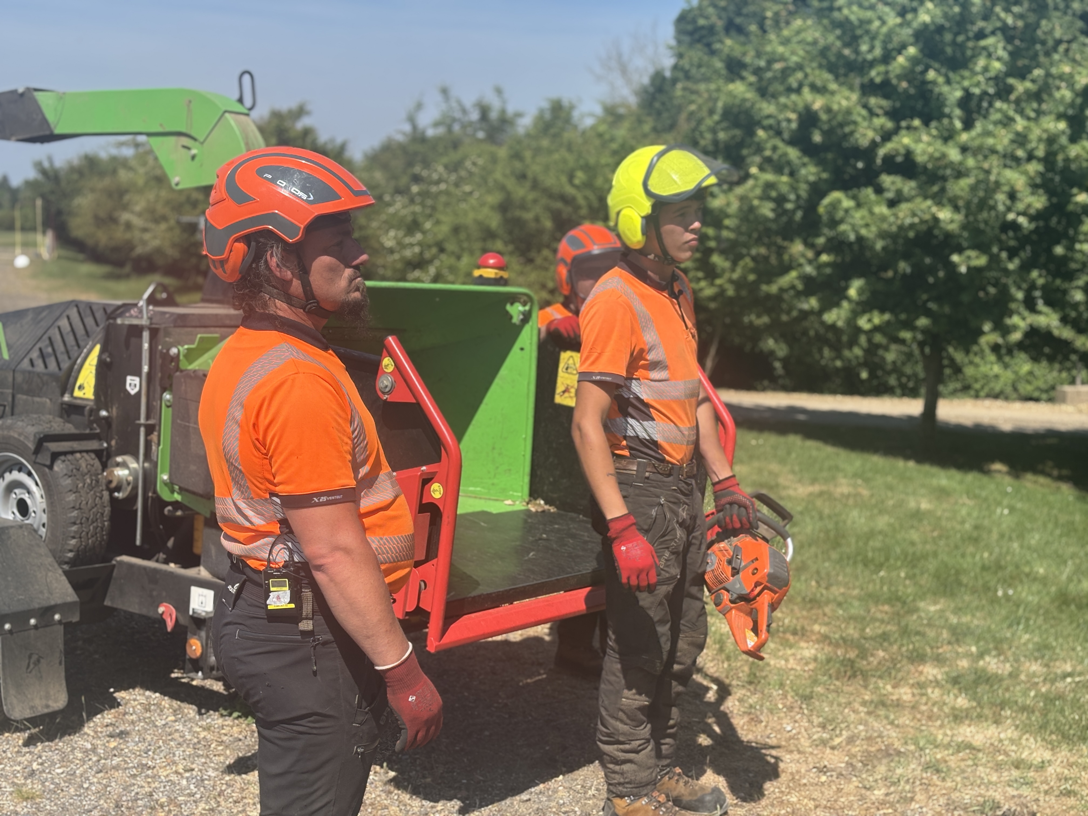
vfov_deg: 28.0
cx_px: 544
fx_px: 1634
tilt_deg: -7.2
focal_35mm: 52
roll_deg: -1.1
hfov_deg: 36.8
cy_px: 408
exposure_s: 1/2024
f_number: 1.6
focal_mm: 5.96
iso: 40
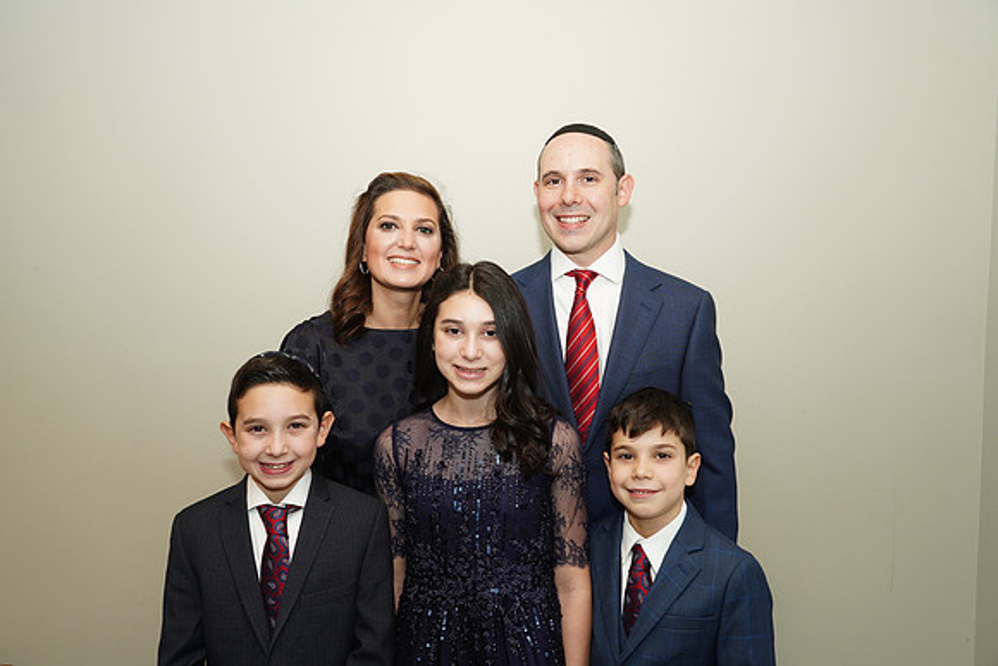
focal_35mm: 29
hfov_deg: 63.6
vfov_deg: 45.0
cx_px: 499
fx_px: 804
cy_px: 333
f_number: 5
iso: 800
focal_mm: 29
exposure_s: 1/125
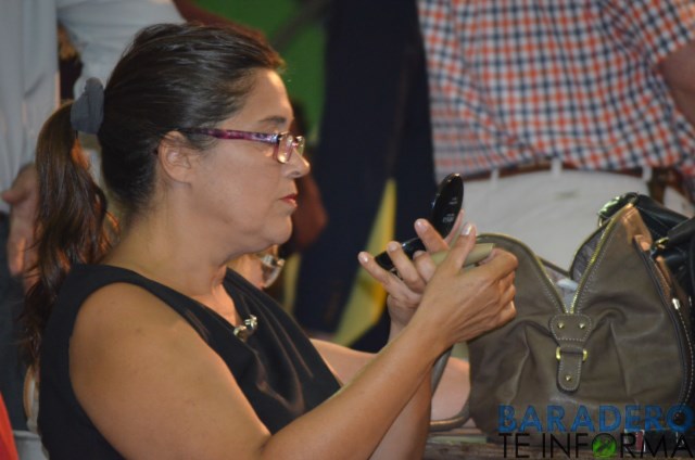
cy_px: 230
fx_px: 5780
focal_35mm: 300
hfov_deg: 6.9
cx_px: 348
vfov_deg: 4.6
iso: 3200
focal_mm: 200
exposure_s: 1/60
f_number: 5.6
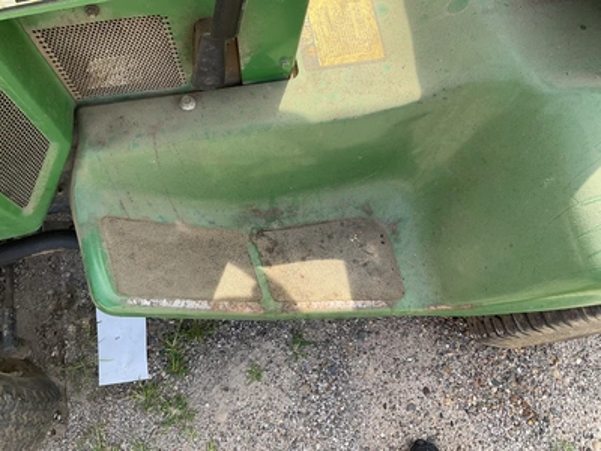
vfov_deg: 48.2
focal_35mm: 29
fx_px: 503
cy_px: 226
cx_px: 300
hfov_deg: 61.7
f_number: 1.8
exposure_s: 1/324
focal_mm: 3
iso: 25
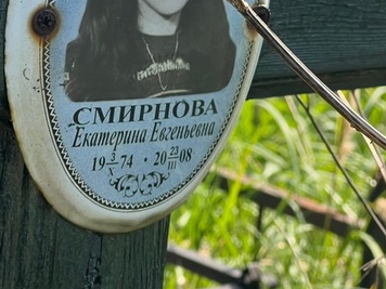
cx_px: 186
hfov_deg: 11.4
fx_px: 1929
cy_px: 79
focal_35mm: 173
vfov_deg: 8.6
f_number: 2.8
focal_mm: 9
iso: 25
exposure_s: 1/211
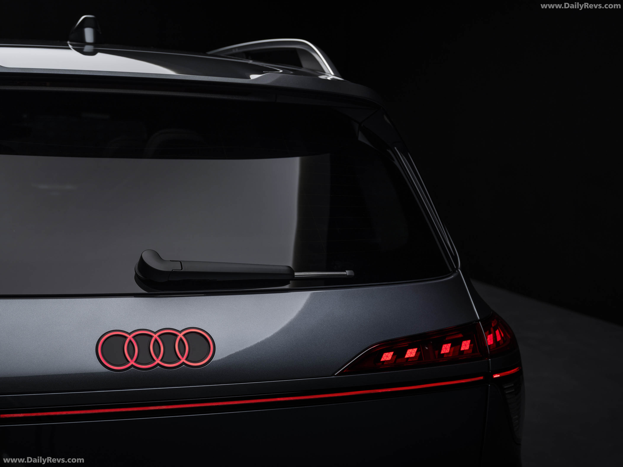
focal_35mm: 61
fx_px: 1098
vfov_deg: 24.0
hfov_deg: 31.7
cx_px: 312
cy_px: 234
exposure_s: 1/80
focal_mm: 76.5
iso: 125
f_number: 8
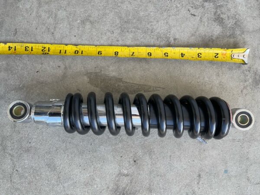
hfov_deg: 67.3
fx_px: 195
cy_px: 98
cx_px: 130
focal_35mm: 26
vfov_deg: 53.1
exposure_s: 1/217
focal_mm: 5.1
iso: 32
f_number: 1.6
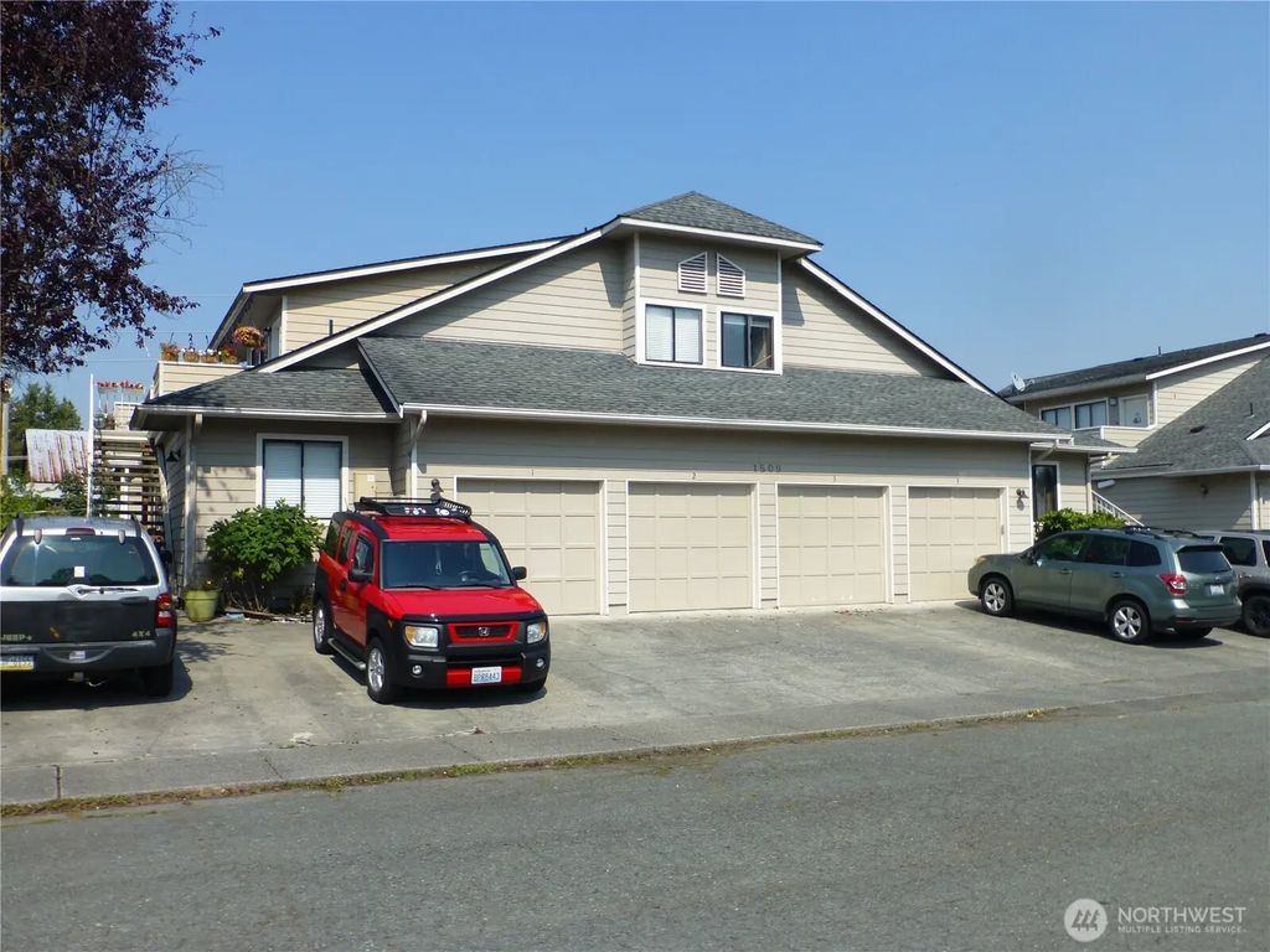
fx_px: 1101
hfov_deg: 60.0
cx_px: 635
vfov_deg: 46.8
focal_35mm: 30
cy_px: 476
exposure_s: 1/1300
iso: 100
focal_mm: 5.4
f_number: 4
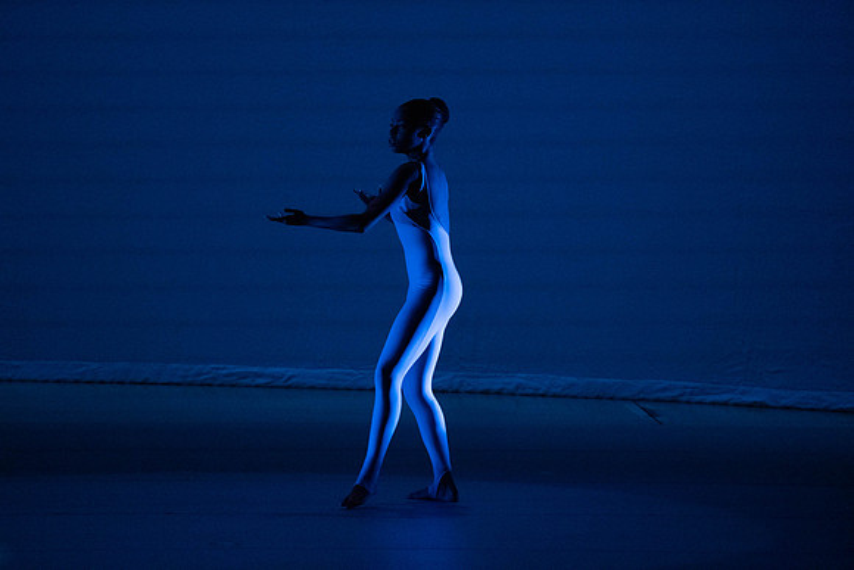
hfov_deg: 5.6
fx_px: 8779
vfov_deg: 3.7
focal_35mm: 370
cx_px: 427
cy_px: 285
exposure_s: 1/400
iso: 16000
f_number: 5.6
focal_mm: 370
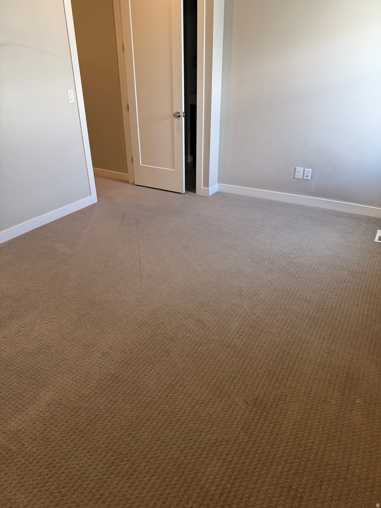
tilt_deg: -27.6
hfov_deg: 56.8
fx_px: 352
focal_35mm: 24
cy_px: 254
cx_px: 190
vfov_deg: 71.6
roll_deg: -0.2
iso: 125
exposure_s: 1/120
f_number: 1.78
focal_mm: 6.76
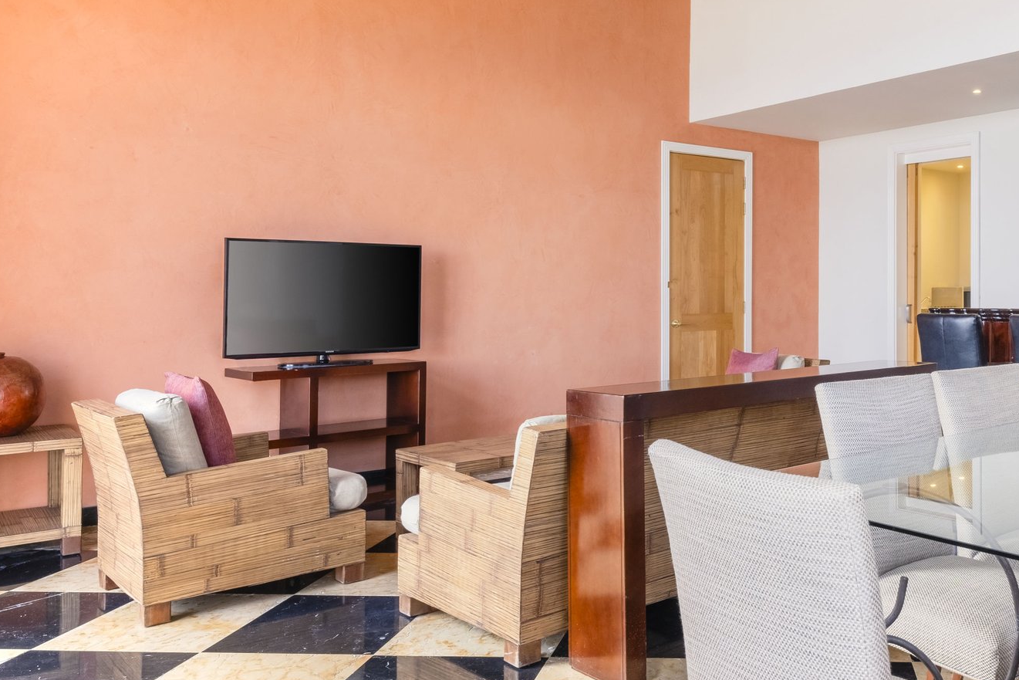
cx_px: 757
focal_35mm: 31
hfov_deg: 57.4
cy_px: 337
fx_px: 878
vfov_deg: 42.3
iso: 400
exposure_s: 1/50
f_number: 9
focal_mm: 13.4
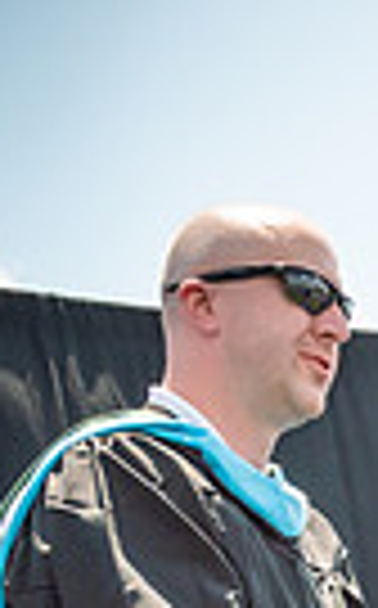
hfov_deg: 6.0
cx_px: 864
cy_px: 928
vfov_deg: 9.7
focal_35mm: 209
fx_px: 3456
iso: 200
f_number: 7.1
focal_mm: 27
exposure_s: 1/800
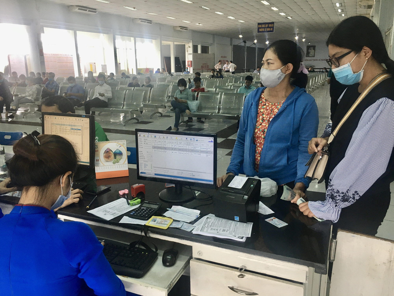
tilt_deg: -13.3
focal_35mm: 29
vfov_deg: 48.2
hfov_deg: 61.7
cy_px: 148
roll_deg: +1.1
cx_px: 197
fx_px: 330
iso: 50
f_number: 2.2
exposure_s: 1/33
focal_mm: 4.15
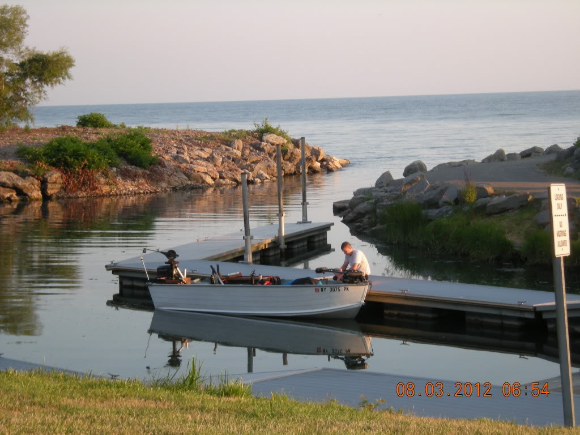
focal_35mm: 102
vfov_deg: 14.5
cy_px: 218
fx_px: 1709
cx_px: 290
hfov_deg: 19.3
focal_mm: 17
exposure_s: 1/110
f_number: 5.6
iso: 115
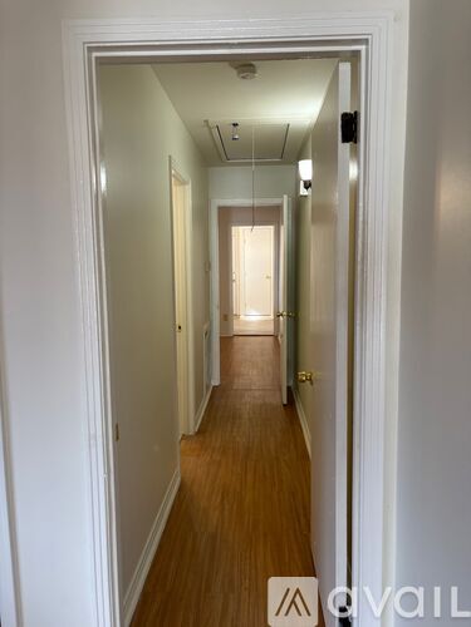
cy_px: 314
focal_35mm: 26
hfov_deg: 53.1
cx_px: 236
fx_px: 472
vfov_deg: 67.3
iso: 125
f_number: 1.6
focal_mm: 5.96
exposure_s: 1/120
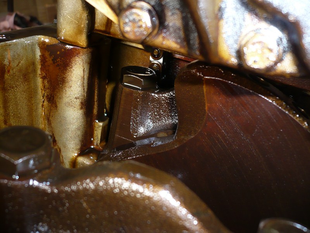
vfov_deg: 40.7
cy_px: 116
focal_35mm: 35
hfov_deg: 52.6
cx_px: 155
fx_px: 313
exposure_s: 1/30
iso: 100
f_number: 2.8
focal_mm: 5.8
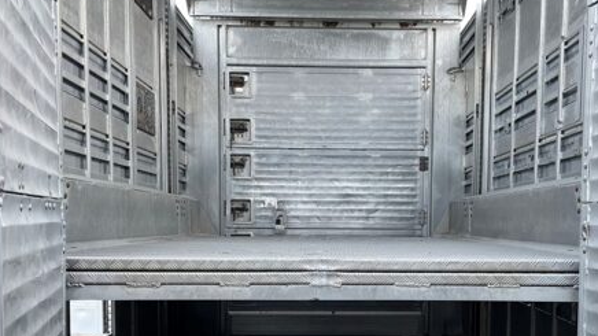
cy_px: 266
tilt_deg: -1.4
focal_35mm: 39
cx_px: 337
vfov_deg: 29.7
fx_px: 618
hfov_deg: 51.5
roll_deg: -0.9
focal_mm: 4.2
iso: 125
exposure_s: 1/66
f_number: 1.6
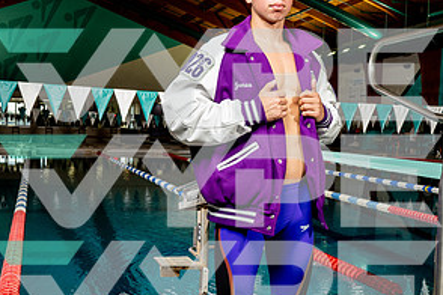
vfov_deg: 25.9
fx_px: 640
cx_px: 218
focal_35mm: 52
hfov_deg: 38.2
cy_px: 182
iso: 640
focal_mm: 34
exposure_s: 1/250
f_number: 6.3
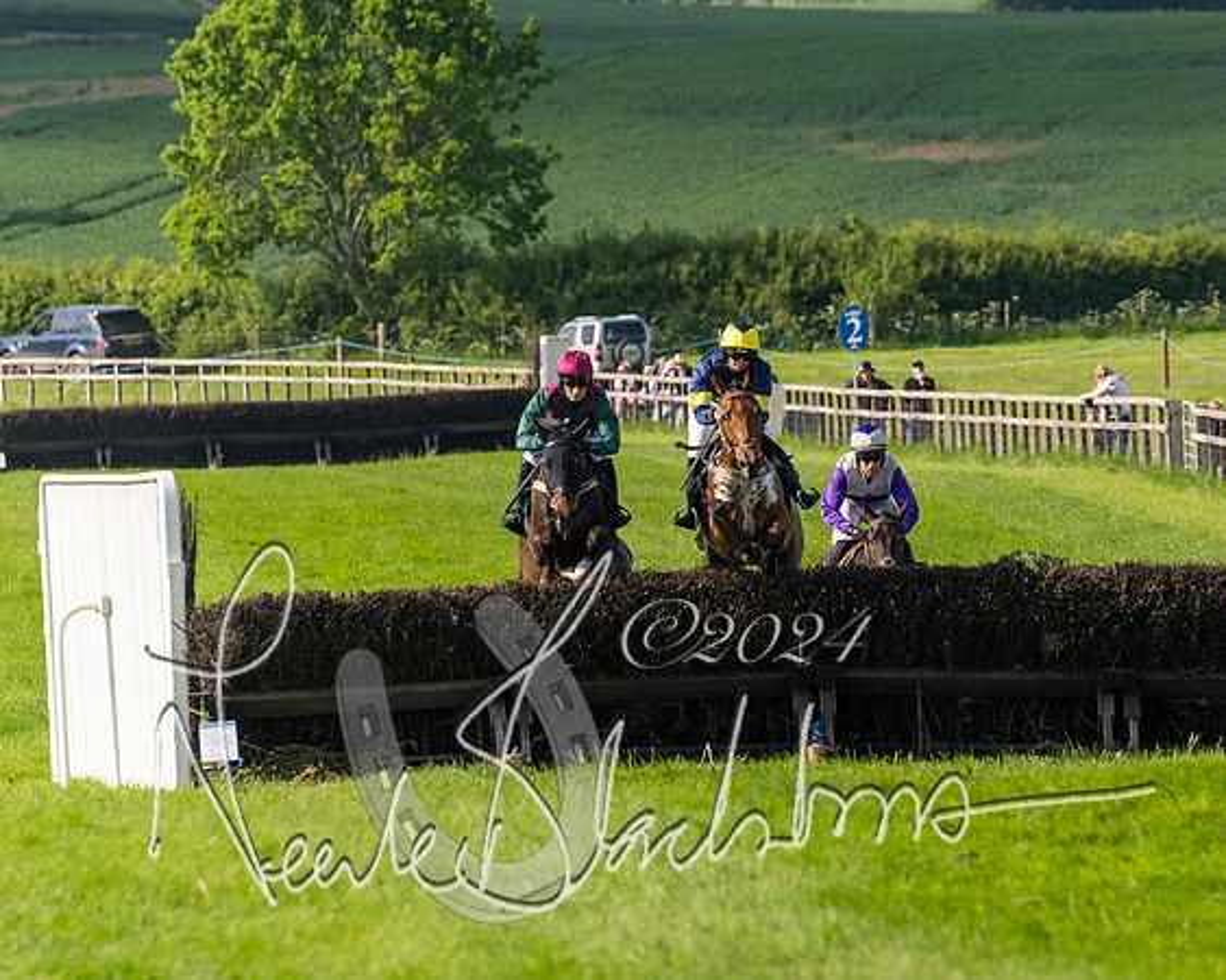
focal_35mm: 484
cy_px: 573
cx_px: 816
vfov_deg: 3.2
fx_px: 17543
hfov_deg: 4.0
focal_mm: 180
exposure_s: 1/4000
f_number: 4
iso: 500
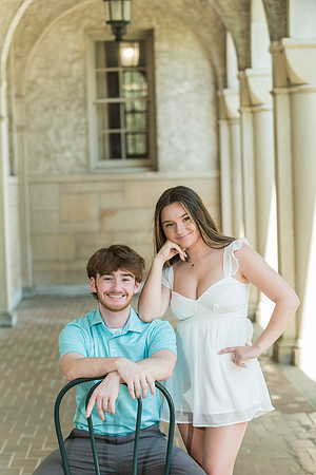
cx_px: 158
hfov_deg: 14.0
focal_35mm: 98
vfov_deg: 20.8
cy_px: 238
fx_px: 1290
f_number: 4
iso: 320
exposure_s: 1/200
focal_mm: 98
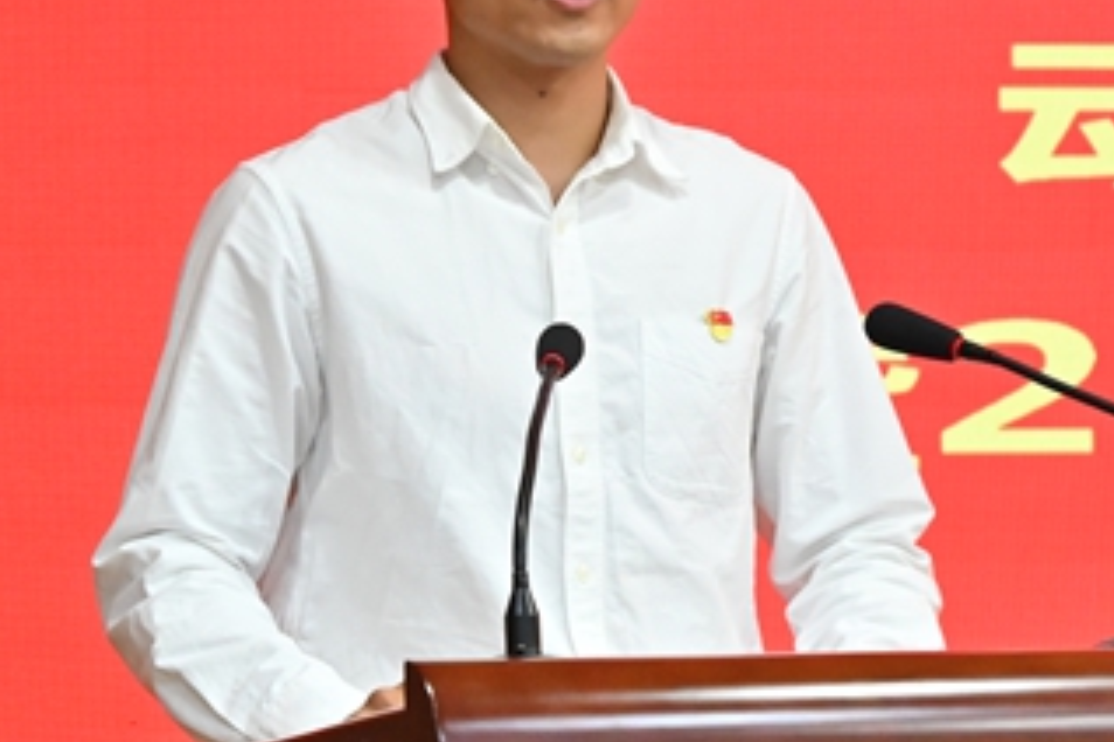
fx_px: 4208
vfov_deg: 10.1
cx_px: 767
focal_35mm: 136
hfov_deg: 15.0
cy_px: 203
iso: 6400
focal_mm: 48
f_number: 6
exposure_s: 1/100
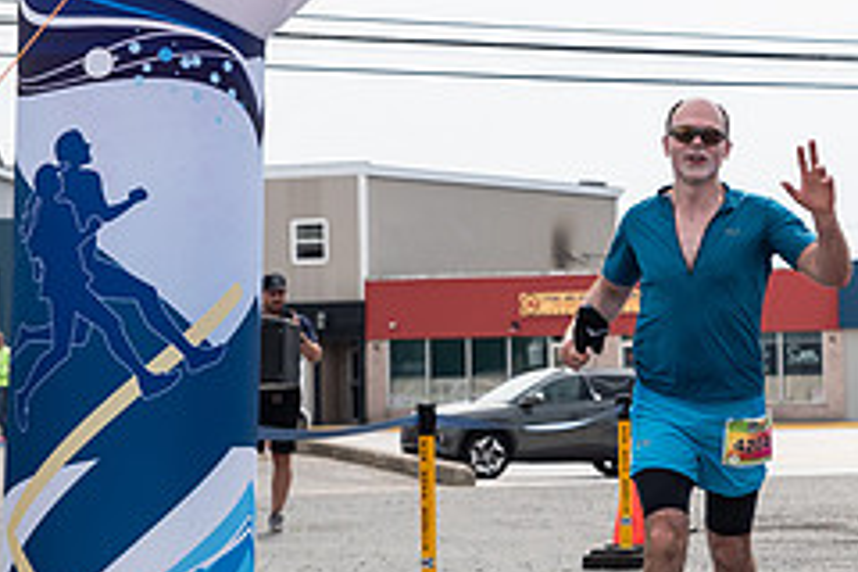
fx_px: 3503
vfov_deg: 9.3
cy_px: 284
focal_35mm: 147
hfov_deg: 13.6
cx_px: 999
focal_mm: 52
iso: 800
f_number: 4
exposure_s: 1/4000
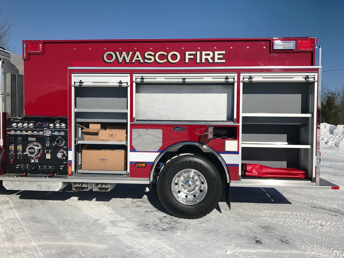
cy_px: 129
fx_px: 278
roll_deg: -1.9
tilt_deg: +0.8
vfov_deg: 49.7
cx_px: 172
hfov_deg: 63.4
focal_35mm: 28
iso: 20
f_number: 1.8
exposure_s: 1/6849
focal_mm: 3.99
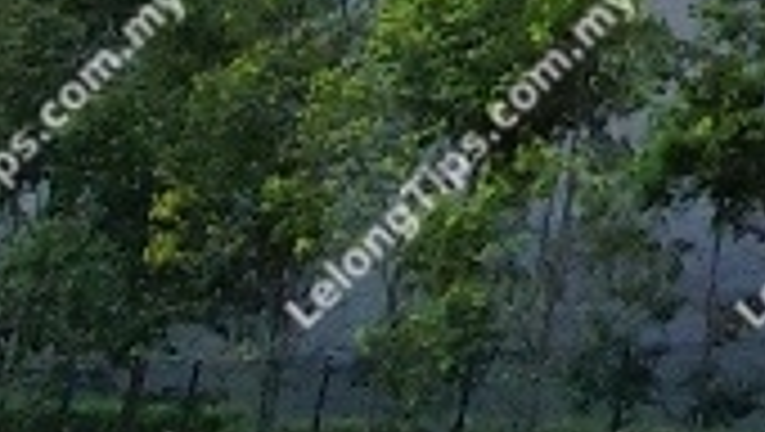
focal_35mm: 128
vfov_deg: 6.5
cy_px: -1566
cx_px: 1242
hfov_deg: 15.1
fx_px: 2599
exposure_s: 1/1748
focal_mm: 1.65
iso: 50
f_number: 2.2
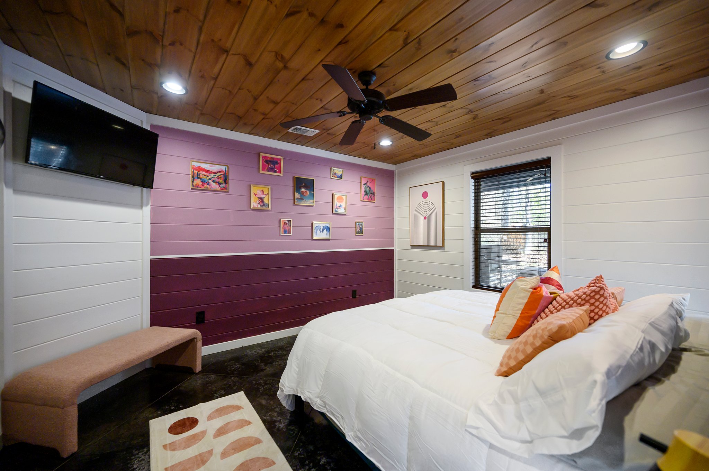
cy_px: 236
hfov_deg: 104.3
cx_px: 354
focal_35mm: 14
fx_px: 275
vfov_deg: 81.1
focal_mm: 14
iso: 500
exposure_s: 1/80
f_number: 4
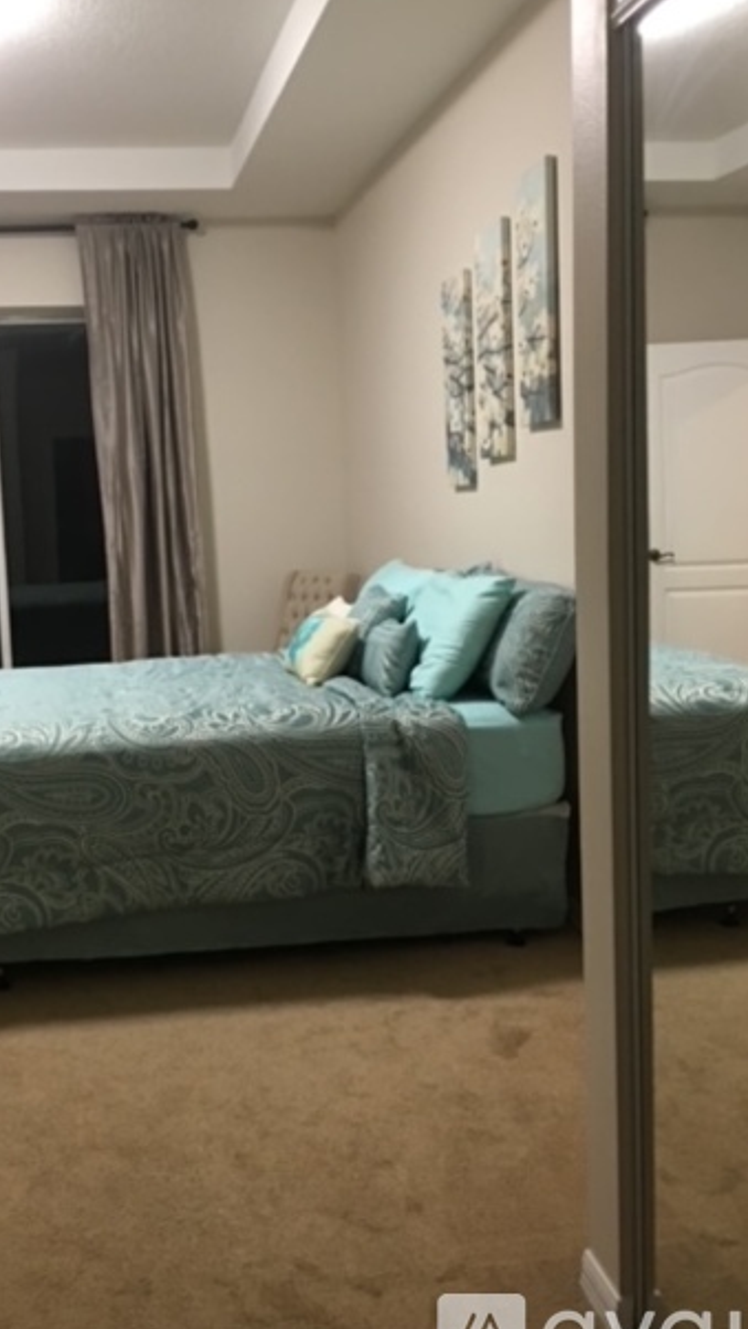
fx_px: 1233
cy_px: 646
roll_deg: +2.3
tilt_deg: -5.2
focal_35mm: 35
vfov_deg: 56.6
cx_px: 243
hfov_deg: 33.4
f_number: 2.2
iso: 100
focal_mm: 4.15
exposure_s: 1/10
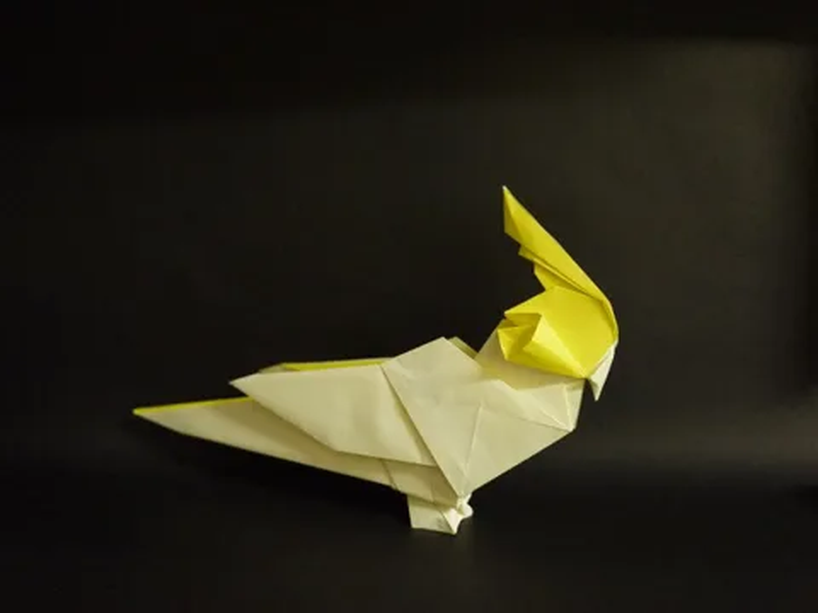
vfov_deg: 49.7
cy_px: 306
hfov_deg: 63.4
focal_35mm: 28
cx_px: 409
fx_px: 662
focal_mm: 14
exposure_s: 1/40
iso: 1600
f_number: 2.5
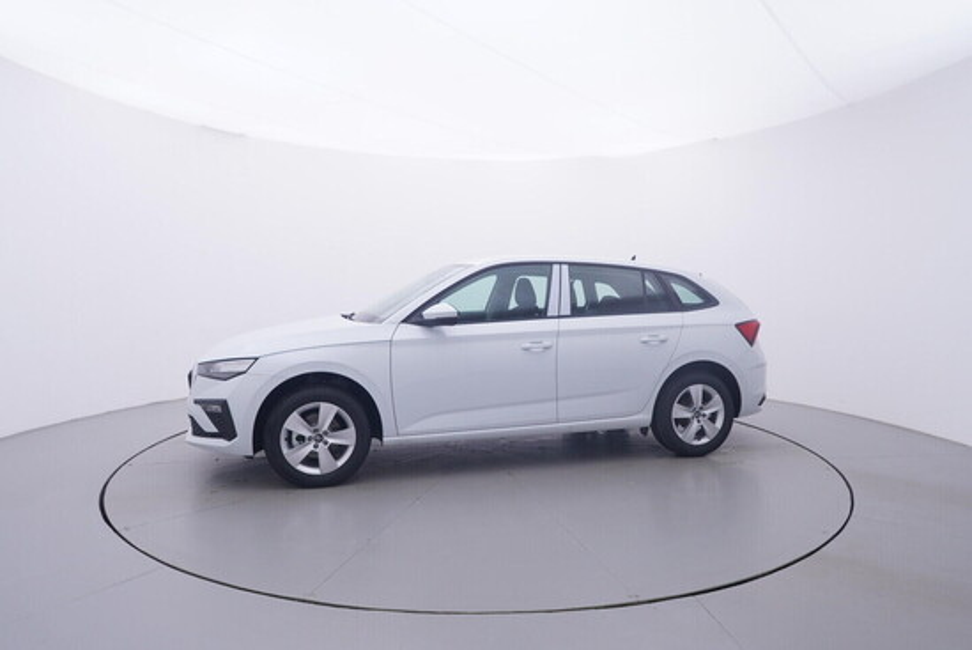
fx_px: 608
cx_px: 486
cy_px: 325
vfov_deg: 56.2
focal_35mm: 22
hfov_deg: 77.3
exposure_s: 1/80
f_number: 5
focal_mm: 15
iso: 200
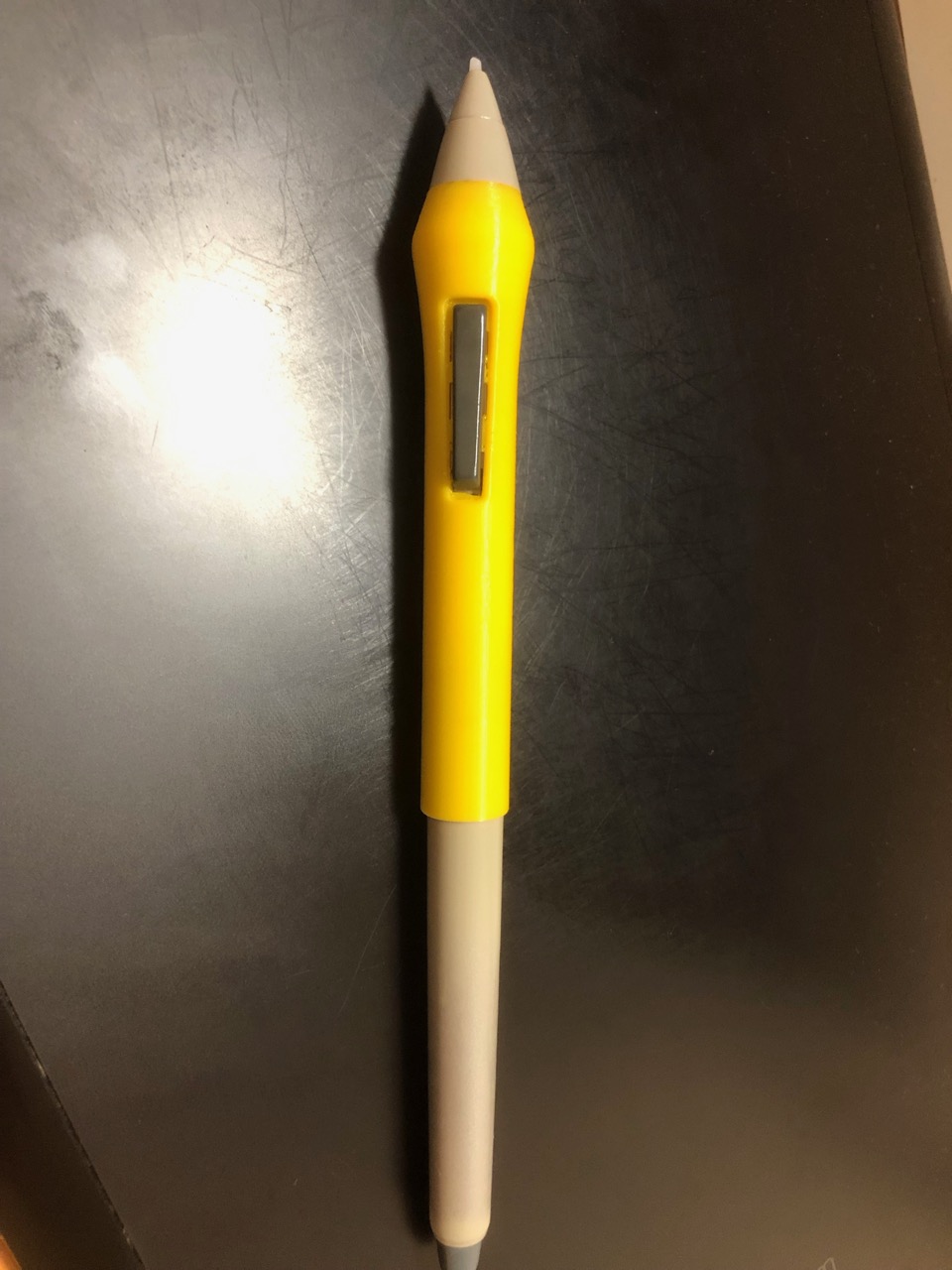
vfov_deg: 63.4
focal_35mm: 28
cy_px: 635
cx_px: 476
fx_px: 1027
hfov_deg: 49.7
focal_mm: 3.99
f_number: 1.8
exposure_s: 1/10
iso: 100
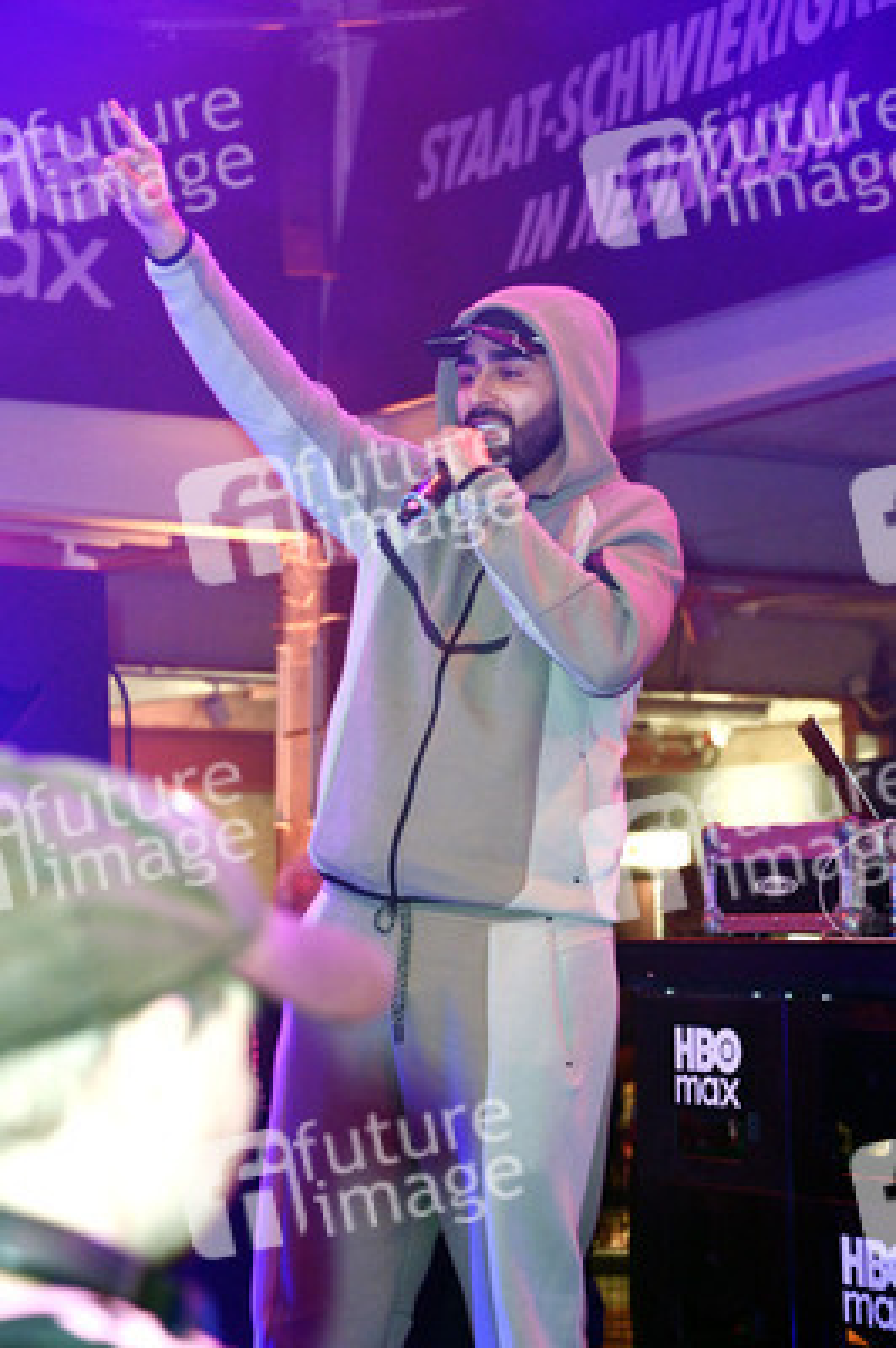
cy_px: 674
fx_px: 3366
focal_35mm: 90
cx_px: 448
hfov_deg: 15.2
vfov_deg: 22.6
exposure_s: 1/160
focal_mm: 90
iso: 5000
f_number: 5.3
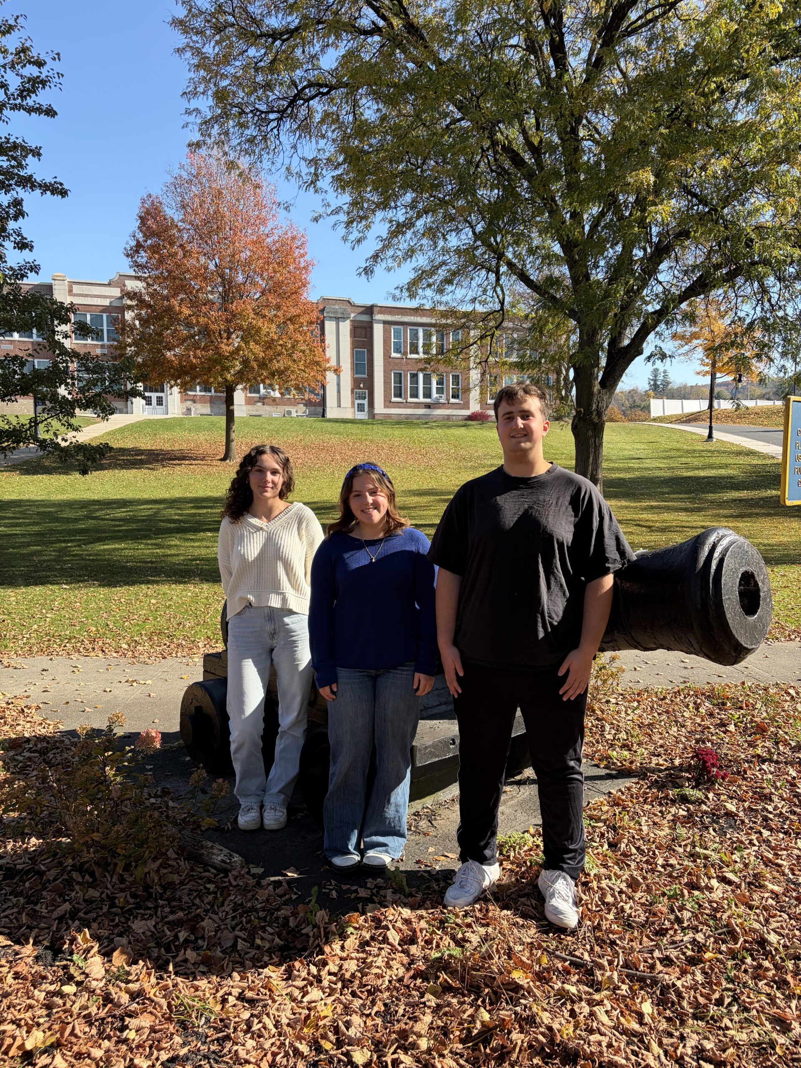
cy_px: 534
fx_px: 802
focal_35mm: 26
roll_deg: +1.4
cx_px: 400
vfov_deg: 67.3
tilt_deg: -4.0
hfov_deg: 53.1
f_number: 1.6
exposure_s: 1/1217
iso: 50
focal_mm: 5.96
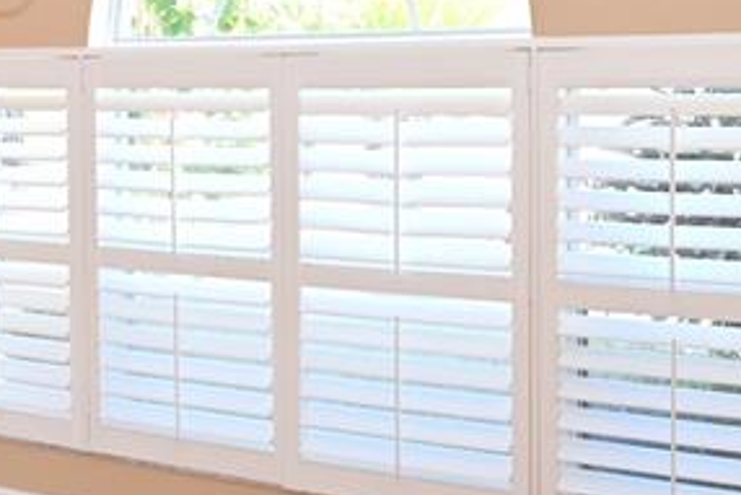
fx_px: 1437
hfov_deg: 27.0
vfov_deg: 19.4
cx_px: -34
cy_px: 122
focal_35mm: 70
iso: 200
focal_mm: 19.5
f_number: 4
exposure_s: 1/60
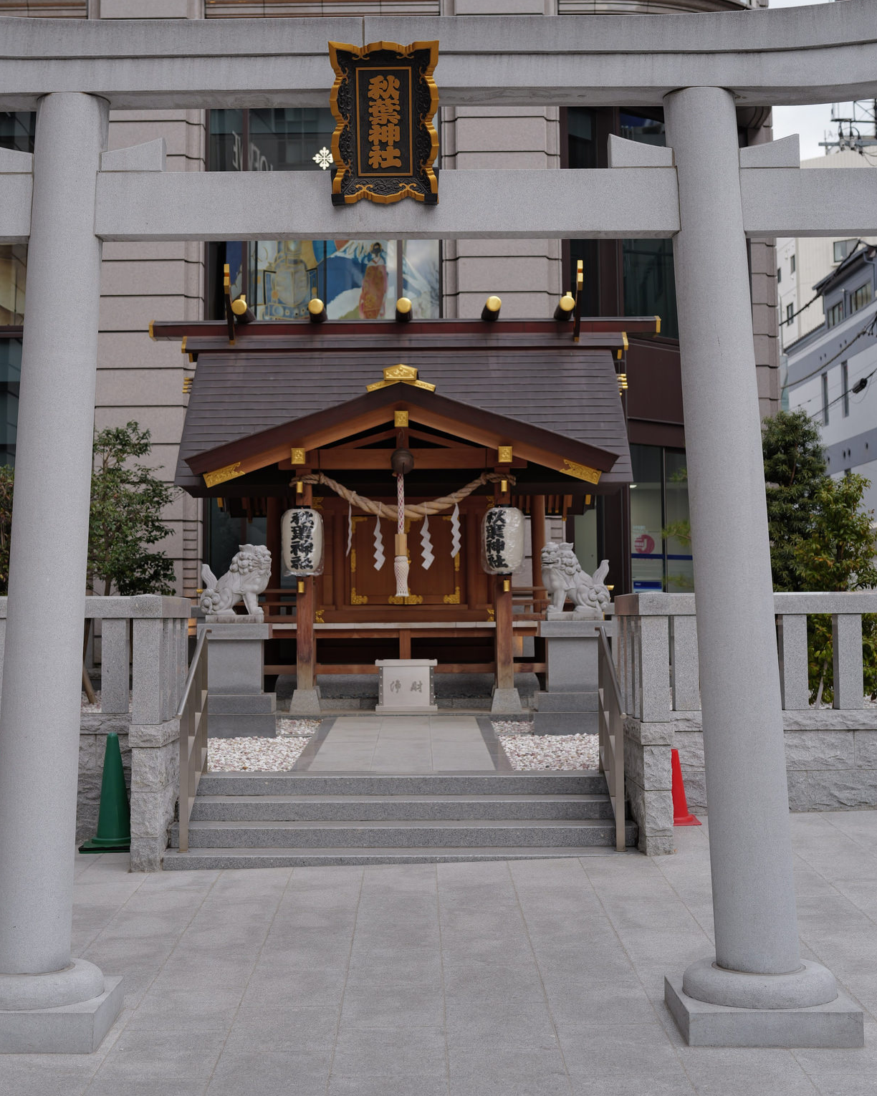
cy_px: 450
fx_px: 1752
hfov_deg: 28.1
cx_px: 394
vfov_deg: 34.7
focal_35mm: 54
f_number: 4
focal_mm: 43
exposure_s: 1/160
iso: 100
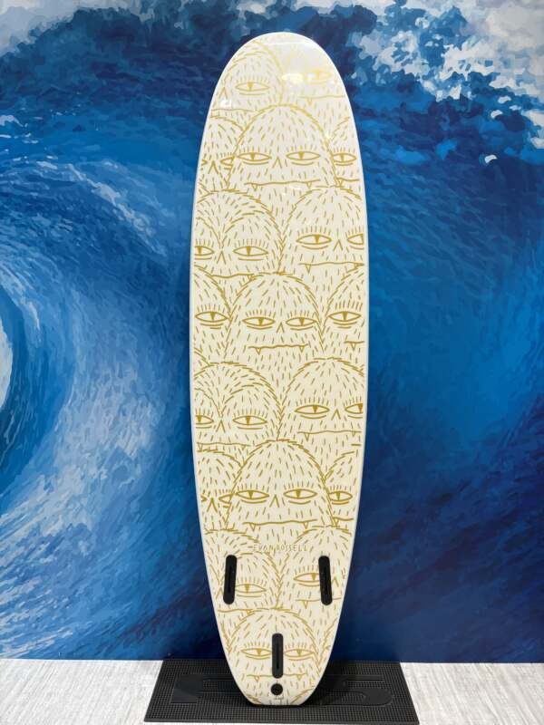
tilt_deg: -6.0
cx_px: 272
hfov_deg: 53.1
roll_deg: -0.4
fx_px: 545
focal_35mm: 26
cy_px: 362
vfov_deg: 67.3
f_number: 1.6
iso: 40
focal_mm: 5.96
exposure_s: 1/122
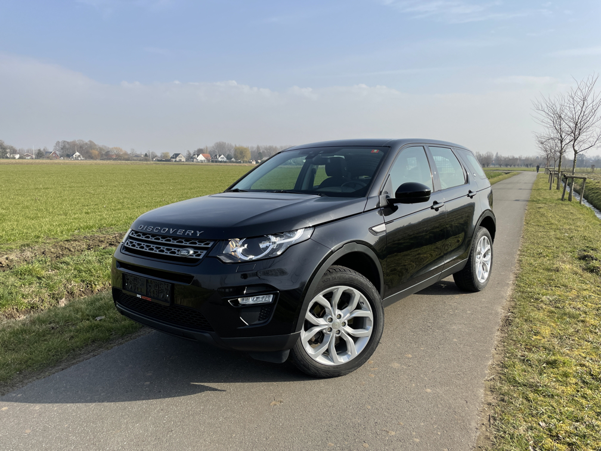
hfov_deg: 67.3
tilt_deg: -7.3
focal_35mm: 26
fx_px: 451
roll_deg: -0.6
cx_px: 300
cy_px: 226
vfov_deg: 53.1
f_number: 1.6
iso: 32
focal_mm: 4.2
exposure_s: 1/2817
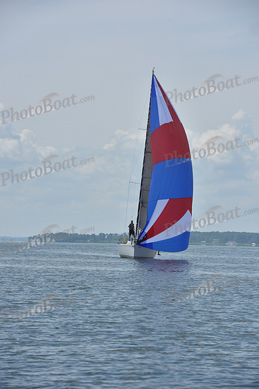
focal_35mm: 195
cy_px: 194
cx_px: 130
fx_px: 2103
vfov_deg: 10.5
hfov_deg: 7.0
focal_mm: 195
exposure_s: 1/1000
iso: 320
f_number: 11
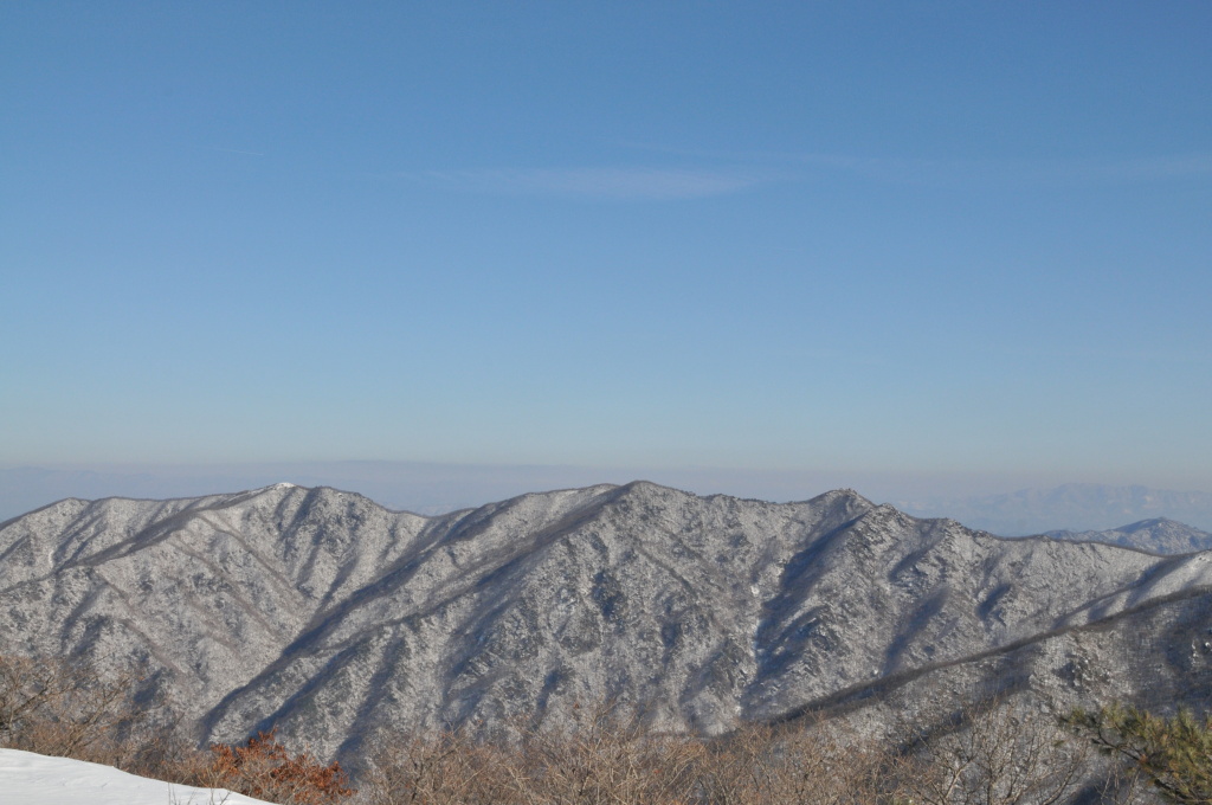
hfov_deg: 38.9
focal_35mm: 51
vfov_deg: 26.4
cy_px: 402
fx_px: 1715
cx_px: 606
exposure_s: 1/1000
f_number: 16
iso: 640
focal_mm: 34
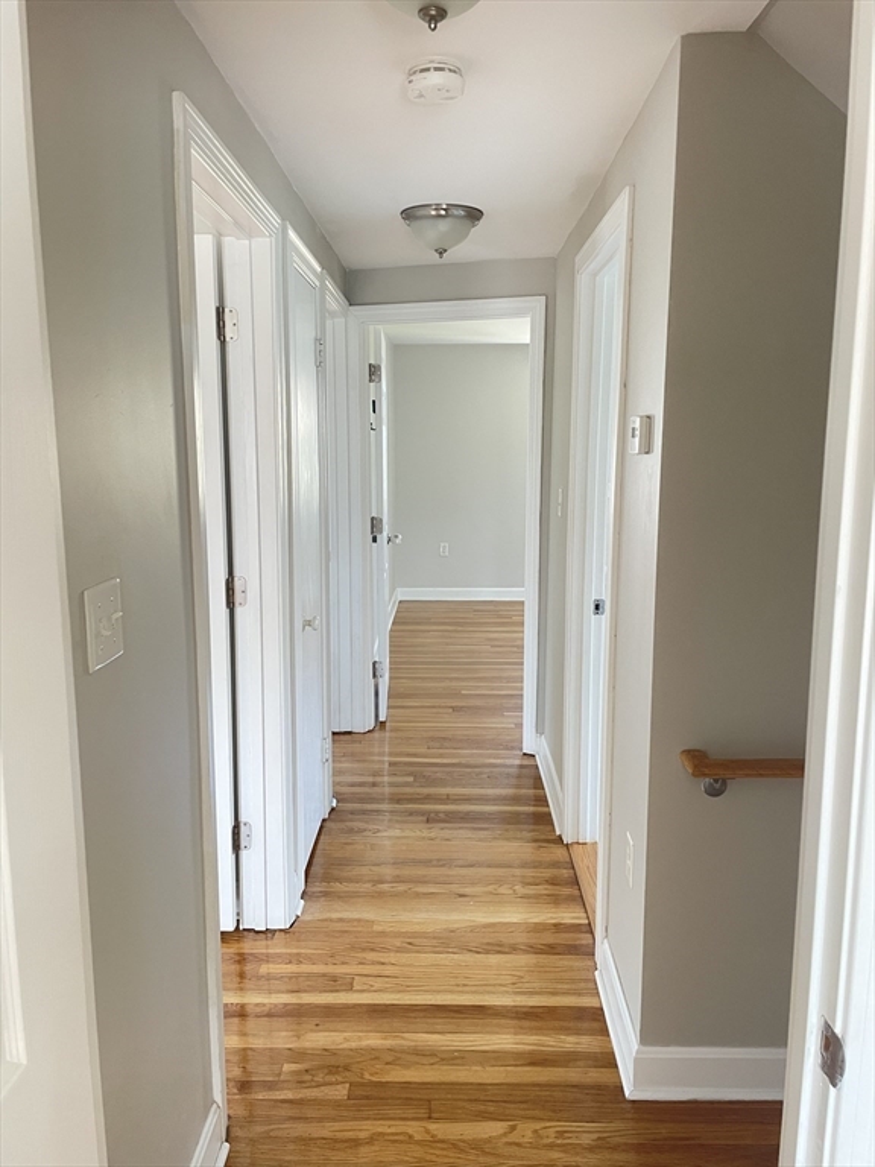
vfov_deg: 67.3
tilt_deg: -8.4
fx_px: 876
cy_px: 584
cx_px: 438
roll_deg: -0.4
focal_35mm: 26
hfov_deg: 53.1
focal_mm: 4.2
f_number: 1.6
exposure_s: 1/60
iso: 250
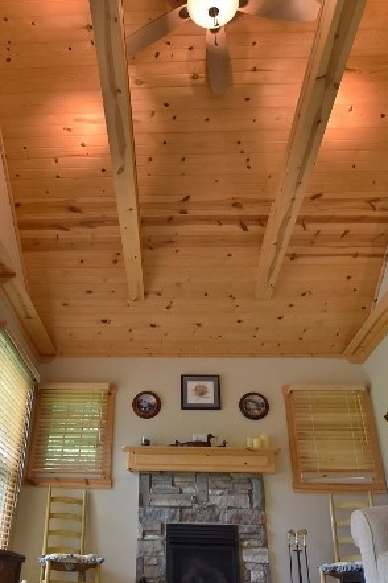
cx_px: 137
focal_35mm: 30
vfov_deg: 61.9
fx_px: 483
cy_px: 329
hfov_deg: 43.3
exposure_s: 1/80
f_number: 4.5
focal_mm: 11
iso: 400
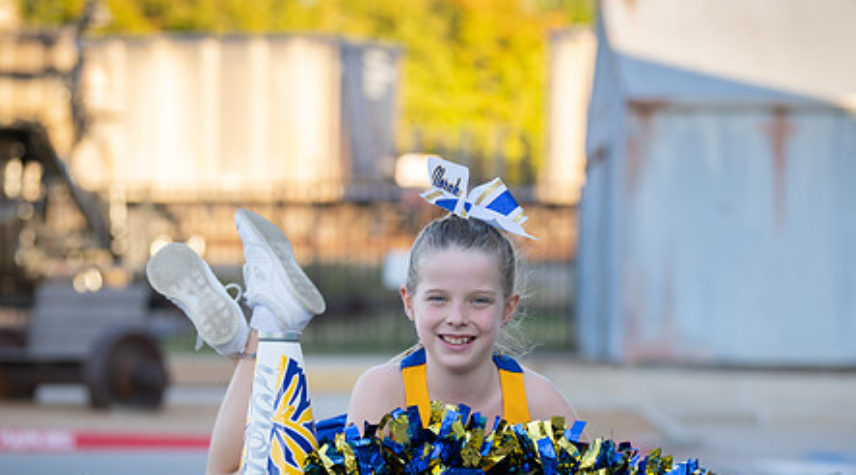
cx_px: 437
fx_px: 3166
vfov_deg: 8.5
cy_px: 411
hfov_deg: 15.4
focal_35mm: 140
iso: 125
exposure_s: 1/320
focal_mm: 87
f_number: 2.8
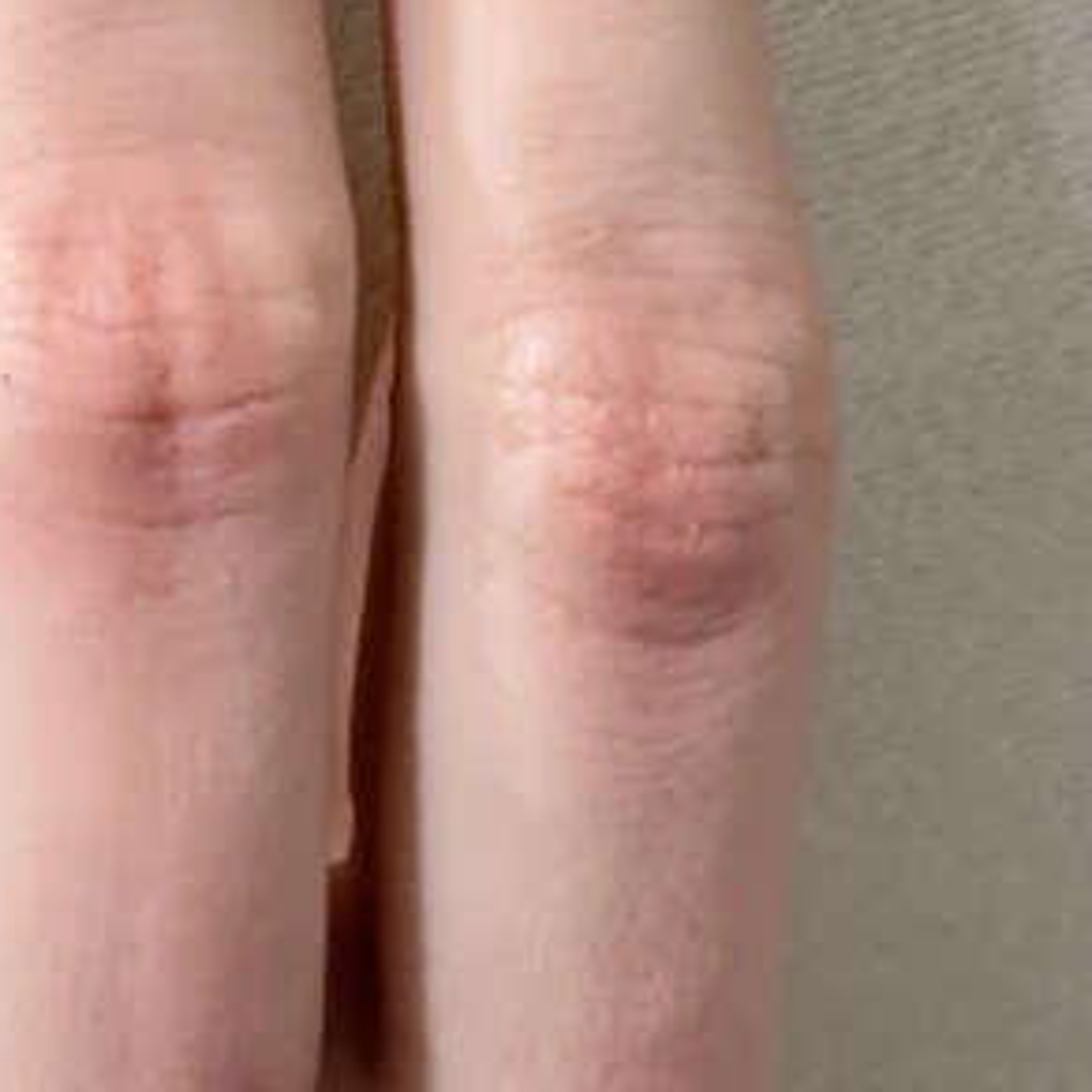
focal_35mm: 209
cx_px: 539
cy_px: -553
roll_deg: +42.5
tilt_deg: -29.2
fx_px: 7459
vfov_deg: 8.2
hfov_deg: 8.4
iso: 200
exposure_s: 1/60
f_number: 1.78
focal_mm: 6.76
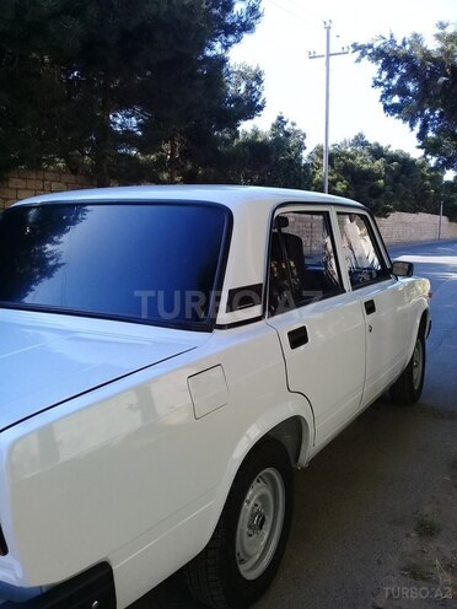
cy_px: 304
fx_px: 546
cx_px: 228
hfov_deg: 45.4
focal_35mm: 31
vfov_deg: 58.4
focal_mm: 3.3
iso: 50
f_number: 2.2
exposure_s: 1/323
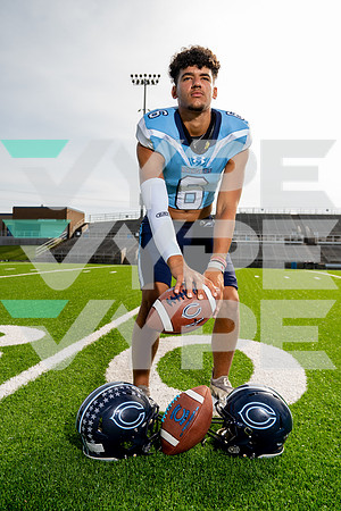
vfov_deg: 61.9
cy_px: 256
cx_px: 170
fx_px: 426
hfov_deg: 43.6
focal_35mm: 30
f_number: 5
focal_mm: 30
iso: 100
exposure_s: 1/250
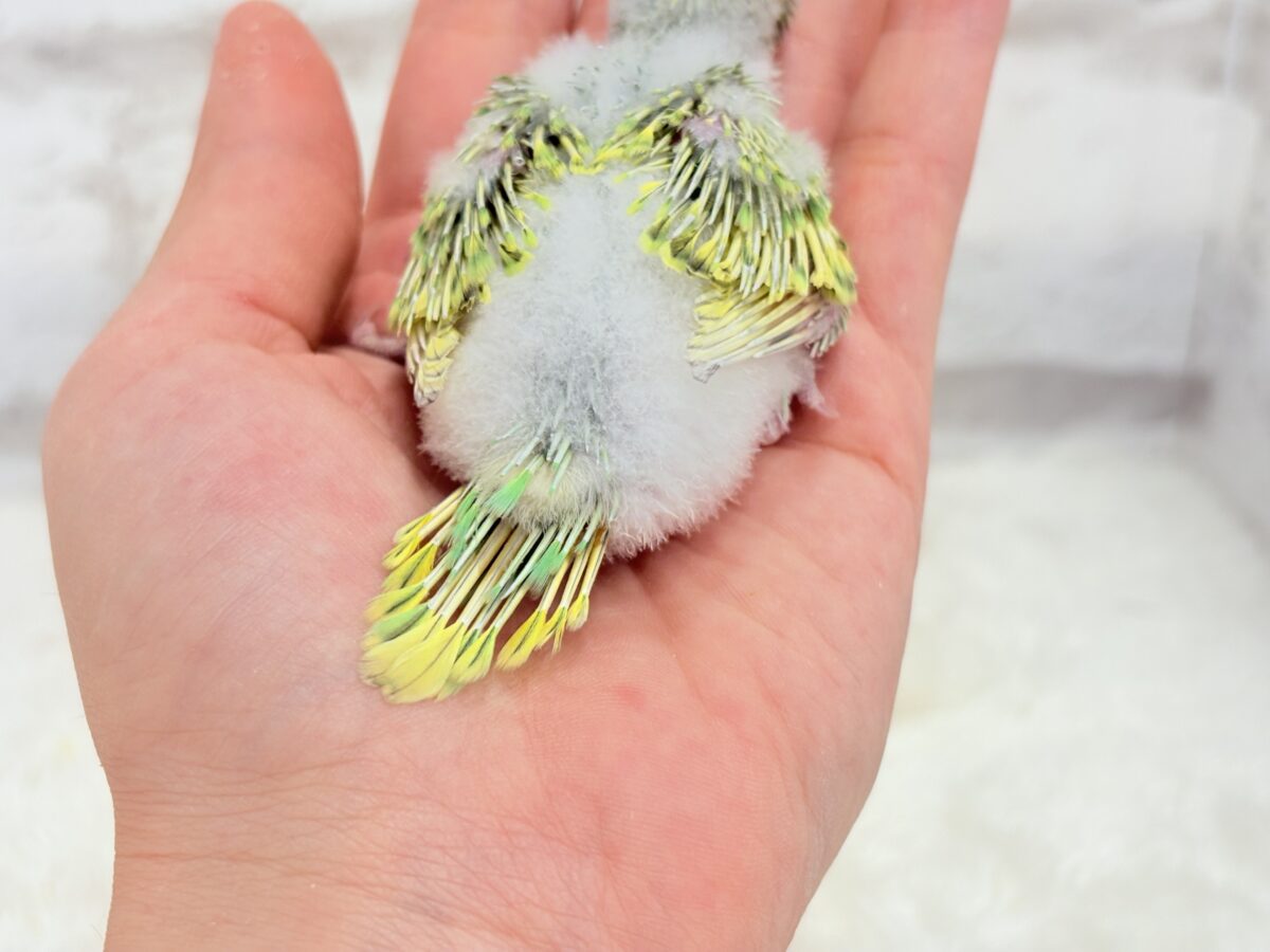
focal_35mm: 52
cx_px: 635
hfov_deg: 36.8
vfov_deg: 28.0
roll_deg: -0.1
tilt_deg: -25.2
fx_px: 1908
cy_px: 476
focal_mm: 5.96
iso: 40
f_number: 1.6
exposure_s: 1/50
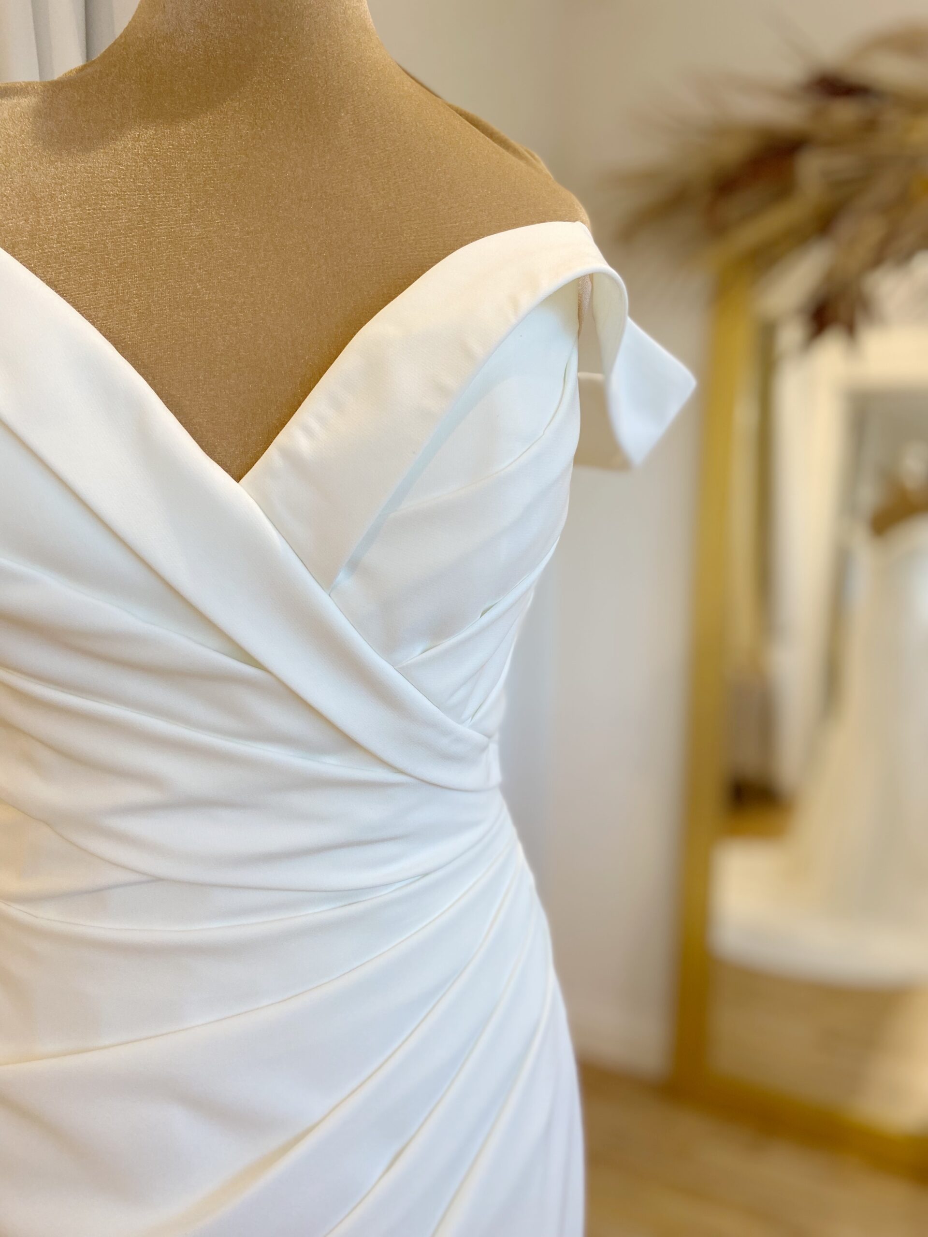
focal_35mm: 26
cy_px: 618
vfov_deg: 67.3
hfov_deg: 53.1
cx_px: 464
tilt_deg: -3.6
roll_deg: -0.7
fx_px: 929
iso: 100
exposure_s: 1/100
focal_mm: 4.25
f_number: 1.8
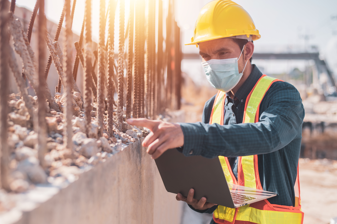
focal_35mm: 50
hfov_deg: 39.6
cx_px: 168
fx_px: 468
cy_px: 112
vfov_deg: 27.0
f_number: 2.8
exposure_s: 1/2000
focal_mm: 50
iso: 200
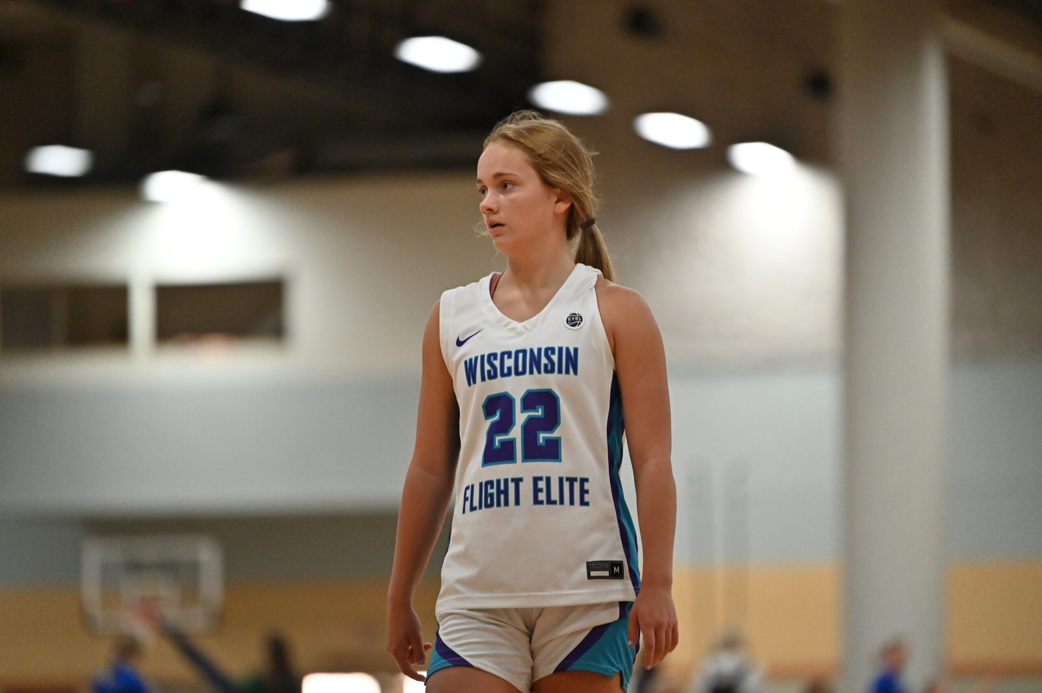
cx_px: 521
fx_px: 5785
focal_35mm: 200
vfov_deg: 6.9
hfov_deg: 10.3
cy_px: 346
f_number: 2.8
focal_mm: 200
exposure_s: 1/800
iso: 5000
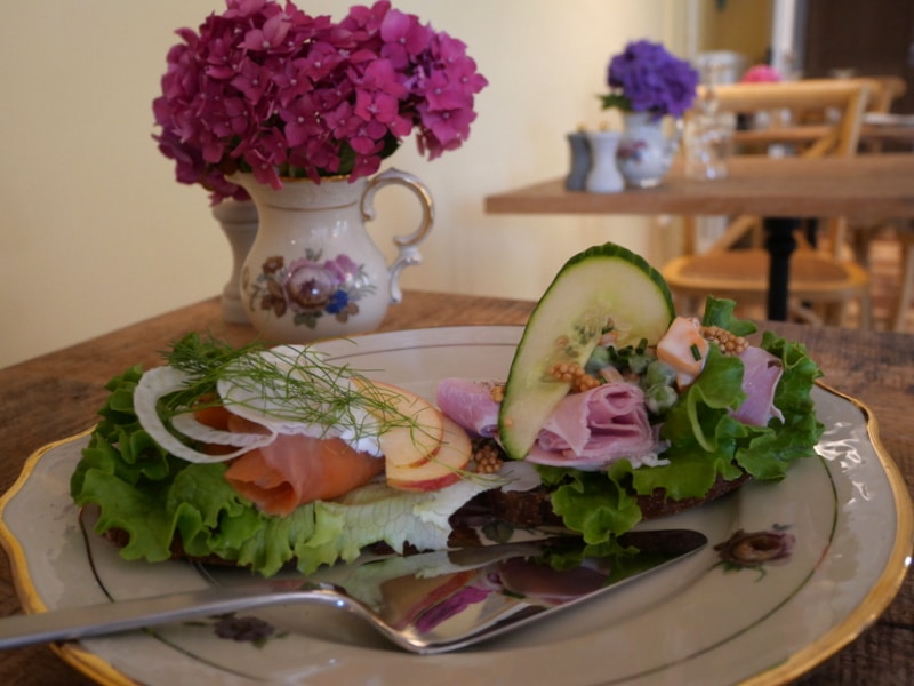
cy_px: 343
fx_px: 792
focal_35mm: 30
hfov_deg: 60.0
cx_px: 457
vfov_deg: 46.8
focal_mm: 15
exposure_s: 1/60
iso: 1000
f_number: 3.7
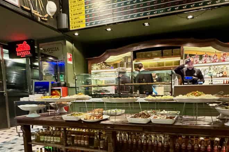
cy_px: 104
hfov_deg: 76.3
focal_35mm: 22
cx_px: 151
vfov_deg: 55.7
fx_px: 140
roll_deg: +1.7
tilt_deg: -5.8
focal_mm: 2.22
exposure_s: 1/33
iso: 1000
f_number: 2.2
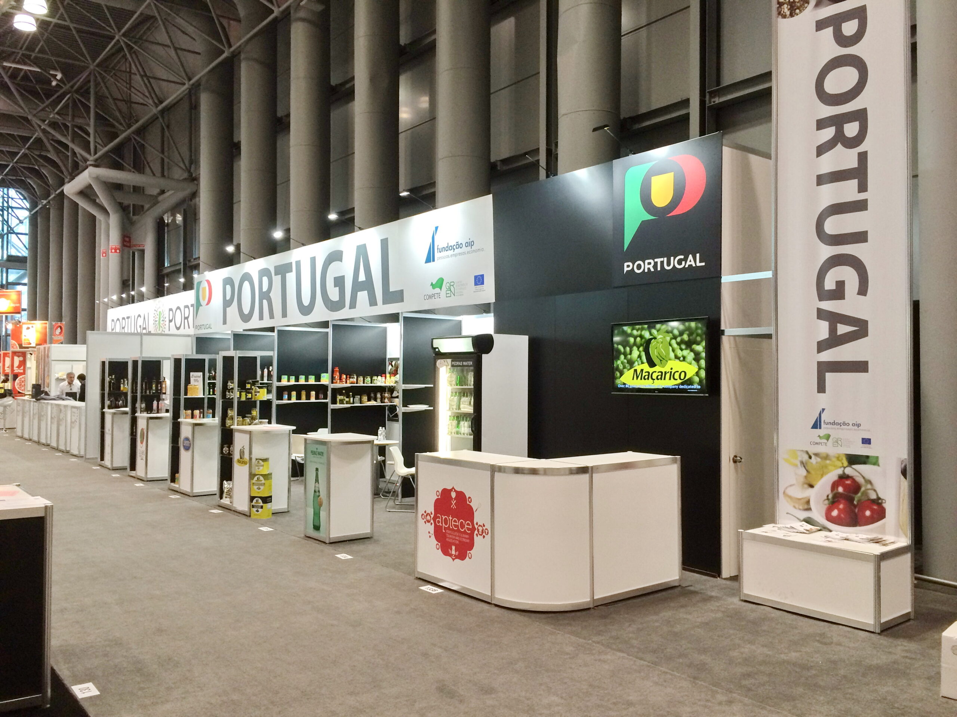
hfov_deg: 61.7
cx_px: 478
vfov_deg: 48.2
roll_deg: +0.5
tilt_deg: +0.0
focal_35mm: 29
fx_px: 802
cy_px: 358
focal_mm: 4.15
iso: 64
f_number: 2.2
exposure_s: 1/30
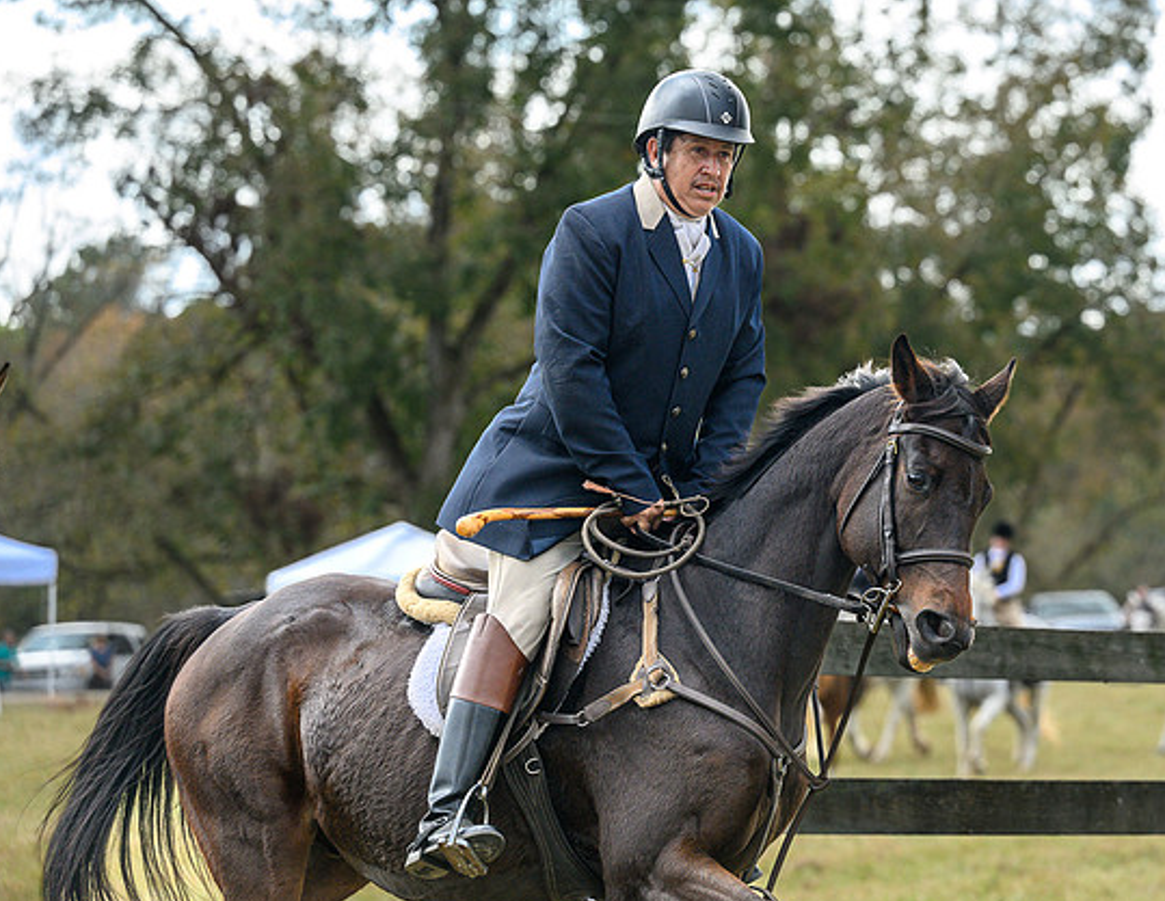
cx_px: 810
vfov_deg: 10.2
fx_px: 5038
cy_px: 336
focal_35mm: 148
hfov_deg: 13.2
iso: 640
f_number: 3.5
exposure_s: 1/1000
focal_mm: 104
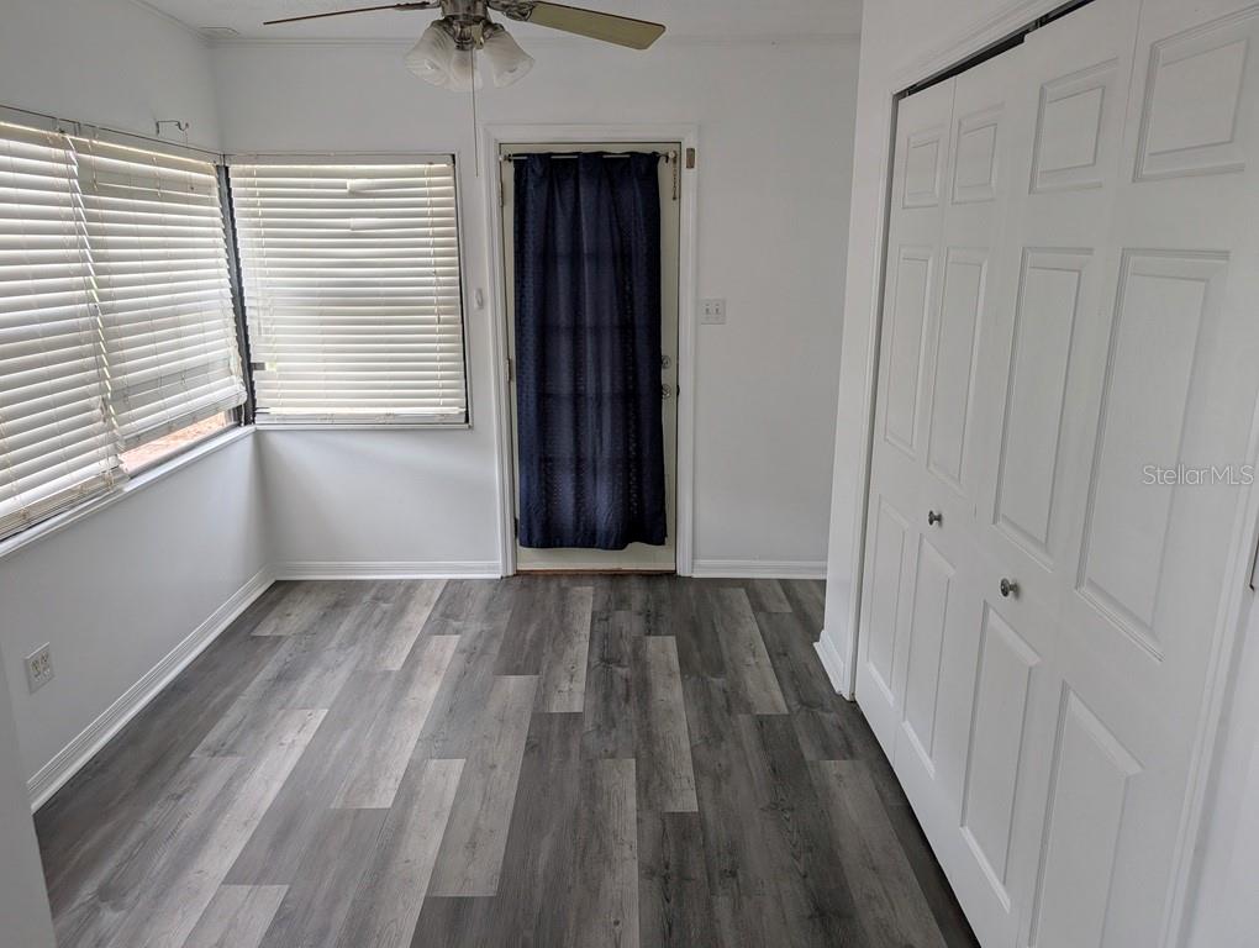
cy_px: 474
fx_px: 874
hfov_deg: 71.5
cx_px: 630
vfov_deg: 56.9
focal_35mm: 24
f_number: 1.68
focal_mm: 6.9
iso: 20
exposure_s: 1/555
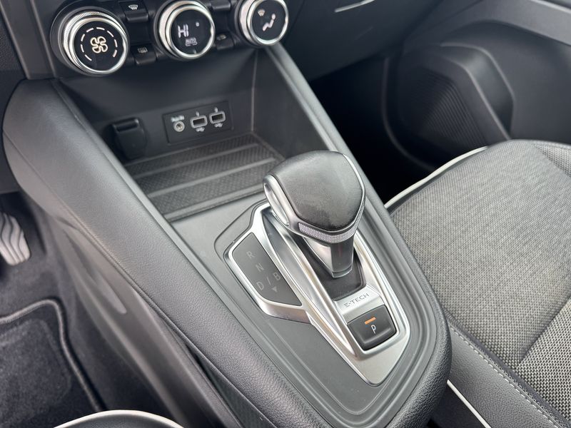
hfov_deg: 71.6
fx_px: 396
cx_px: 286
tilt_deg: -46.5
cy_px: 214
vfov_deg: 56.8
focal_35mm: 24
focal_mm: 6.76
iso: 80
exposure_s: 1/121
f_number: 1.78
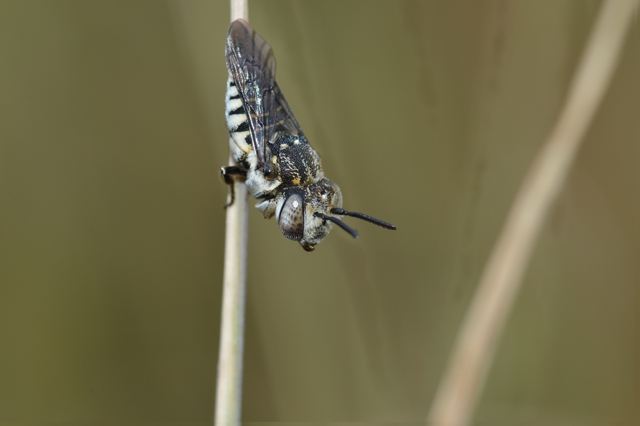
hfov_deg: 13.0
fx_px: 2798
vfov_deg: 8.7
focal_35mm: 158
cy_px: 213
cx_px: 320
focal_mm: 105
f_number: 18
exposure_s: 1/60
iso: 100
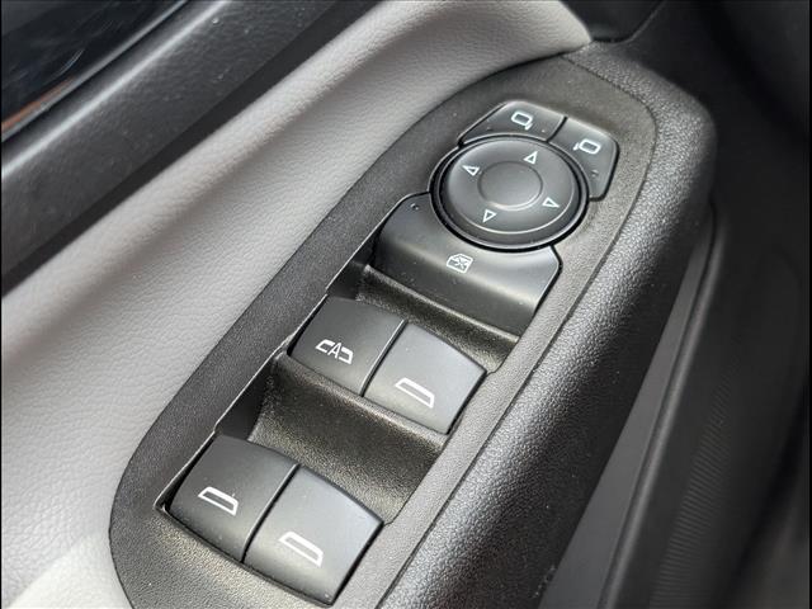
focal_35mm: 49
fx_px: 1149
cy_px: 304
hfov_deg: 38.9
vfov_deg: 29.7
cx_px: 406
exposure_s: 1/91.7
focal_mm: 6.9
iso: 84
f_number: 1.68
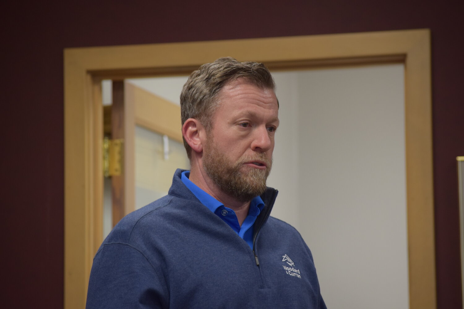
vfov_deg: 8.3
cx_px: 232
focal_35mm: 165
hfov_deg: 12.5
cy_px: 154
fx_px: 2127
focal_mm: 110
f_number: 4.5
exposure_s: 1/60
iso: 720
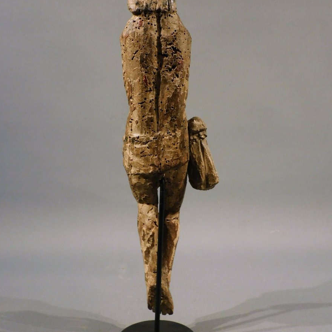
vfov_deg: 46.0
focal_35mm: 36
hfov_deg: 46.0
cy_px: 157
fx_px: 391
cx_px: 167
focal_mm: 5.4
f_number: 3.5
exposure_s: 1/30
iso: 360
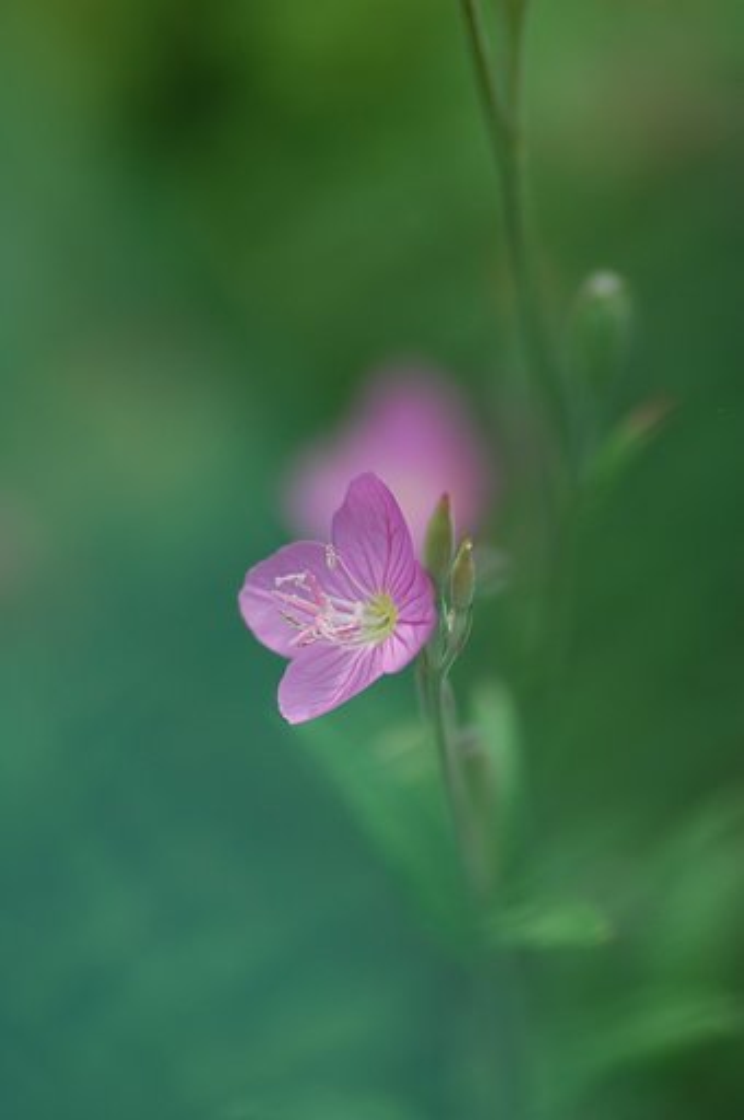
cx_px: 372
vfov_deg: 15.2
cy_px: 560
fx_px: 4196
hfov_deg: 10.1
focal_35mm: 135
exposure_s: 1/1250
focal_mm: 90
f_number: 3.8
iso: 200
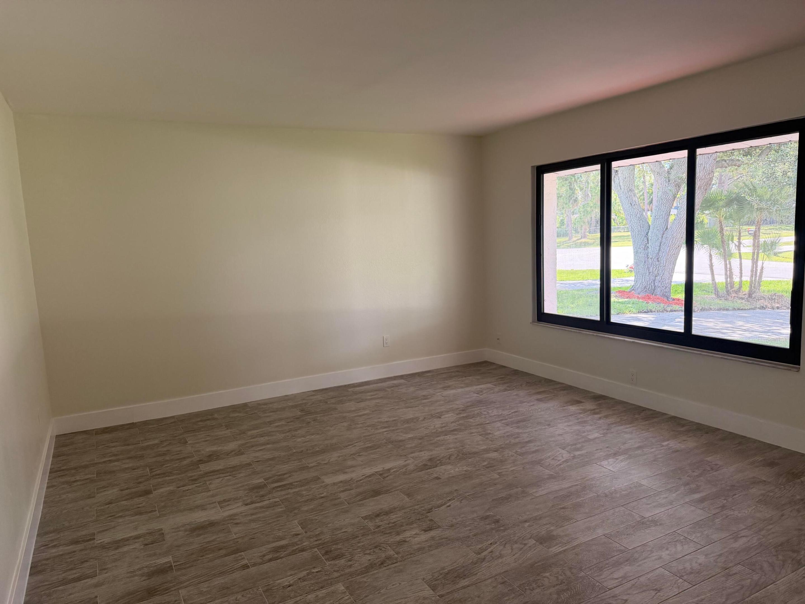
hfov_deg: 71.6
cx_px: 402
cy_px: 302
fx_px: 558
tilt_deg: -7.4
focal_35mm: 24
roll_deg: +2.6
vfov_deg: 56.8
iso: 160
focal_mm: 6.76
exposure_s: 1/225
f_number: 1.78
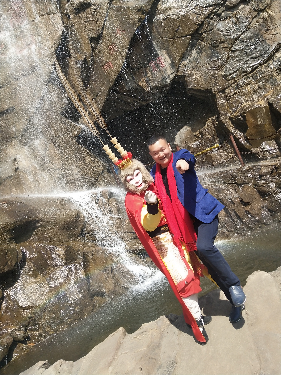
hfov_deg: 46.8
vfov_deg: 60.0
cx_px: 140
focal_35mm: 30
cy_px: 188
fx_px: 325
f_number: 1.8
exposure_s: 1/1499
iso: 59
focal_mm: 3.95
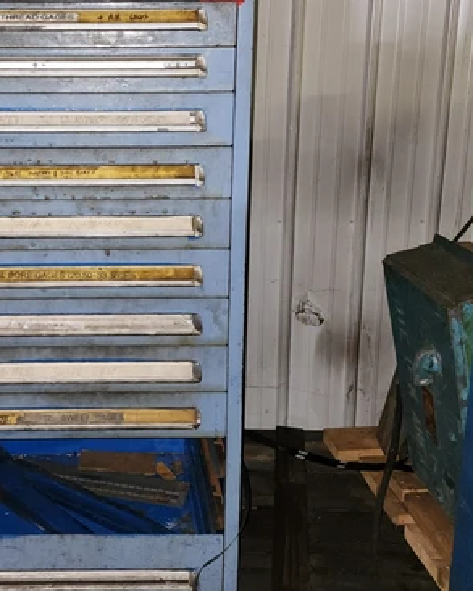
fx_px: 805
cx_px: 117
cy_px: 231
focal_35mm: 46
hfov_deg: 32.1
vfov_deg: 40.1
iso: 125
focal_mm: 6.4
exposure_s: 1/10
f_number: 1.8
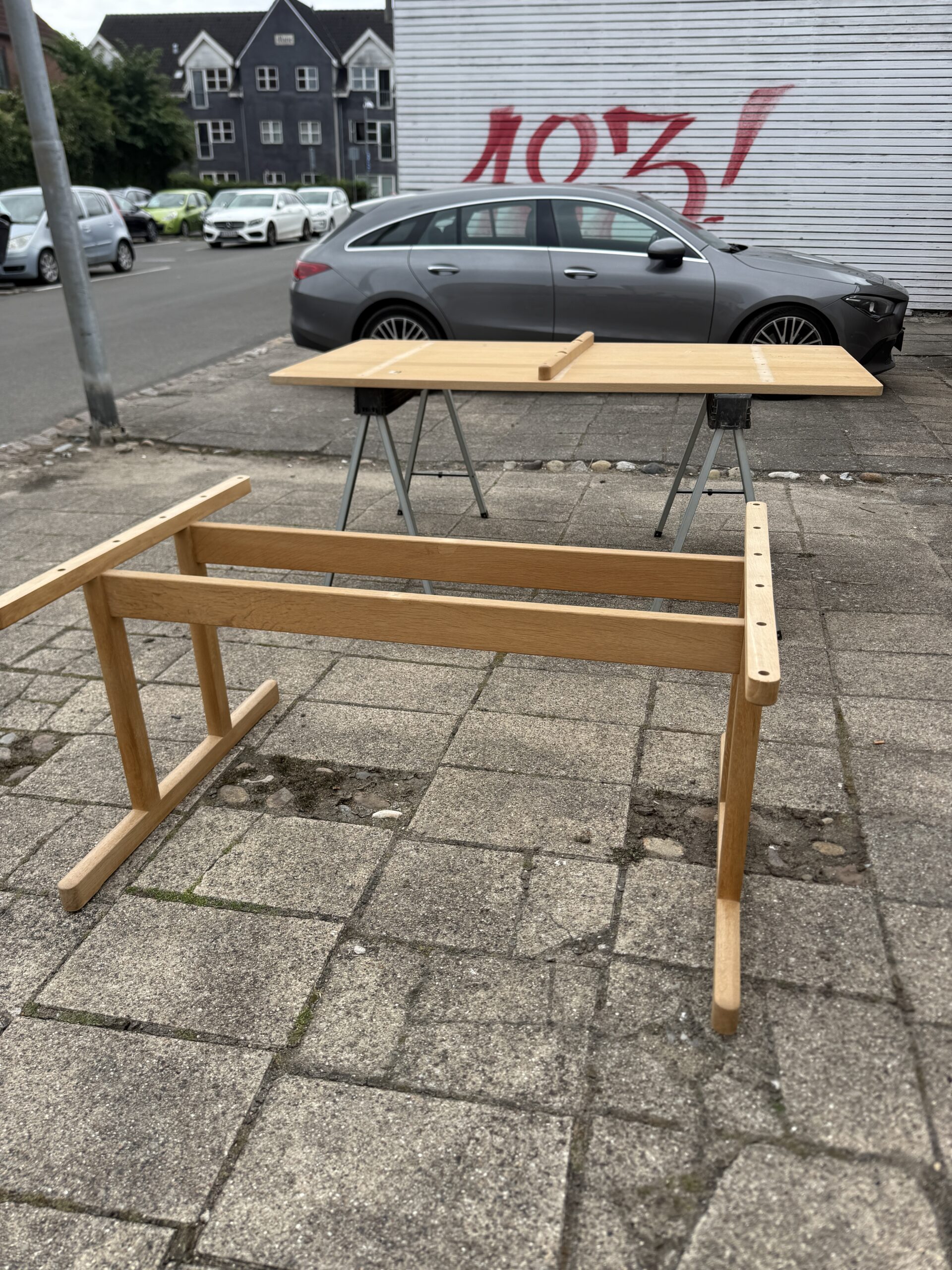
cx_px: 476
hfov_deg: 56.8
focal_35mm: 24
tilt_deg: -24.9
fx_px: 880
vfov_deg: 71.6
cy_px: 635
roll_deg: -0.9
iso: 80
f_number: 1.78
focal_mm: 6.76
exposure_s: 1/2907
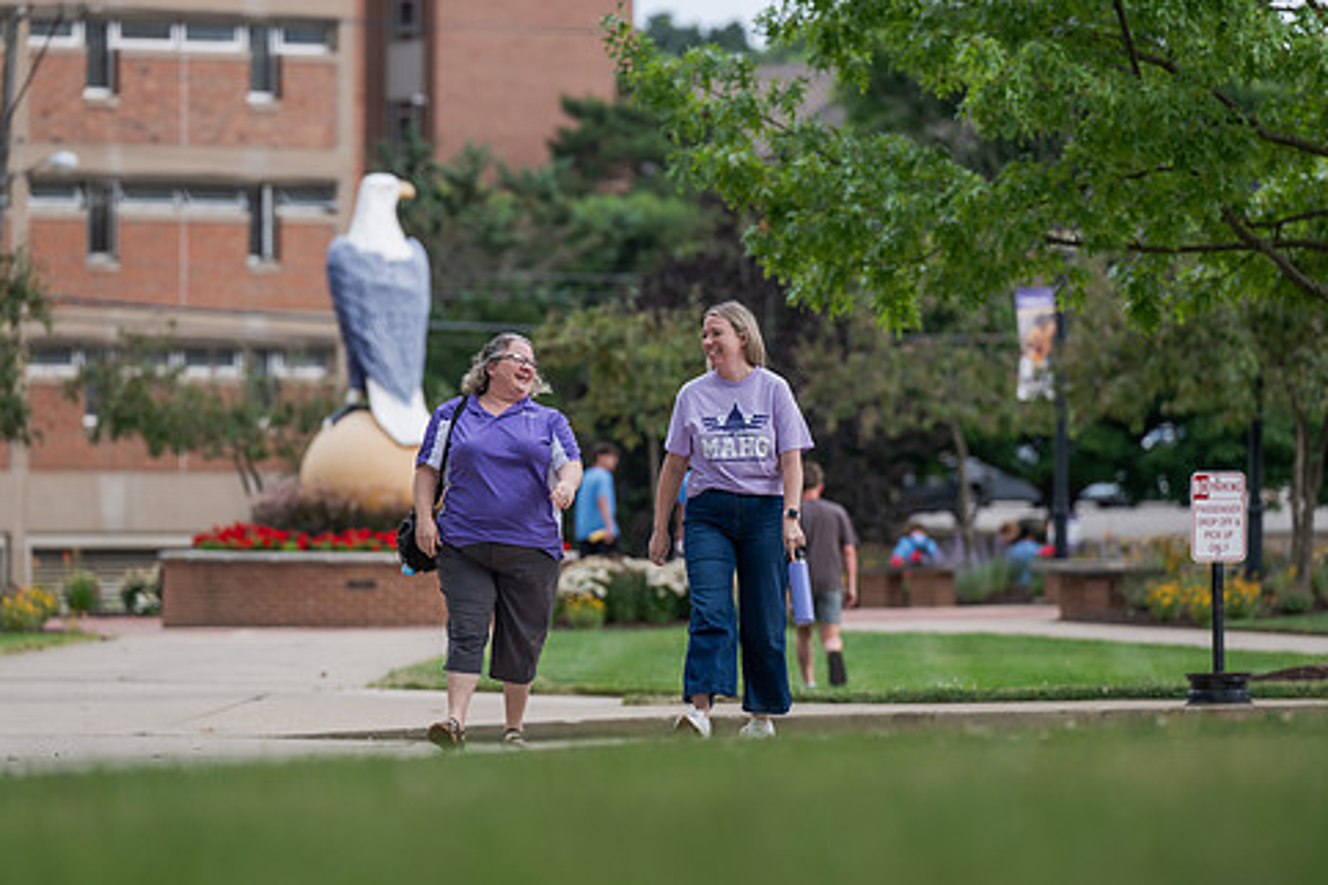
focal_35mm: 240
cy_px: 414
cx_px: 679
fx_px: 8853
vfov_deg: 5.7
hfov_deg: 8.6
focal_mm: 200
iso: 250
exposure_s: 1/320
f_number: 3.5
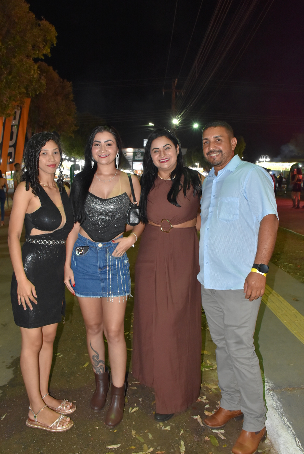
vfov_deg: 61.9
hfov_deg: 43.7
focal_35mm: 30
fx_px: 379
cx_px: 152
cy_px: 227
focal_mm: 20
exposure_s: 1/60
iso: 1600
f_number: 5.6
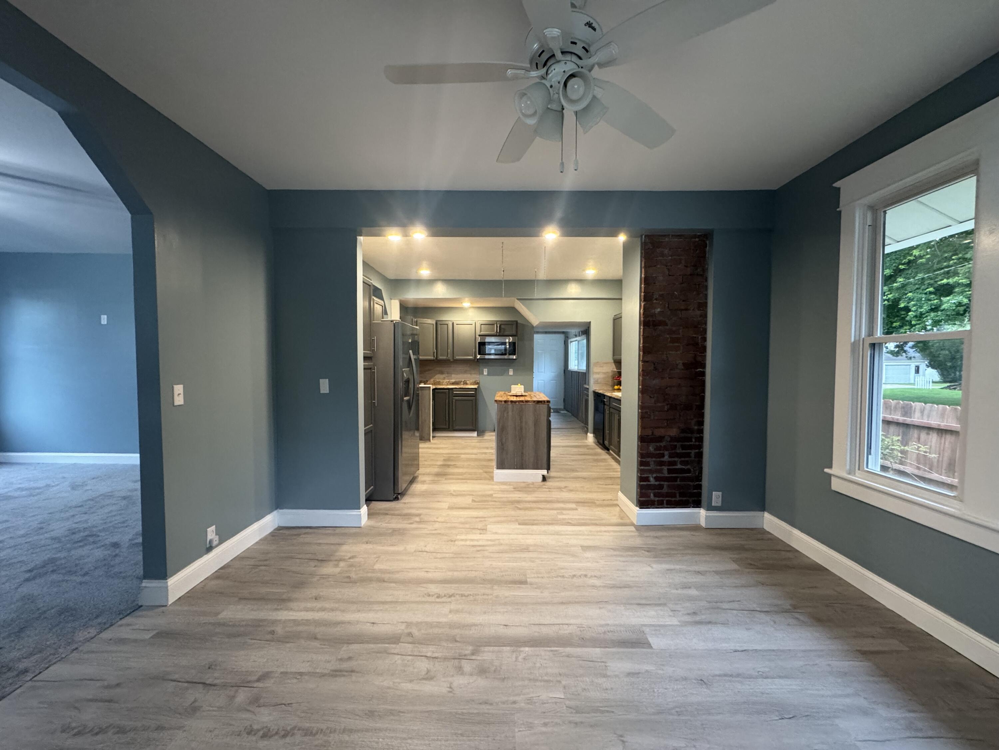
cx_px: 500
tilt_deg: -2.5
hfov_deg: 102.1
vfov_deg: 85.7
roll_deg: -0.8
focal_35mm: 14
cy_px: 375
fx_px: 404
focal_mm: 2.22
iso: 400
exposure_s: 1/60
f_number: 2.2
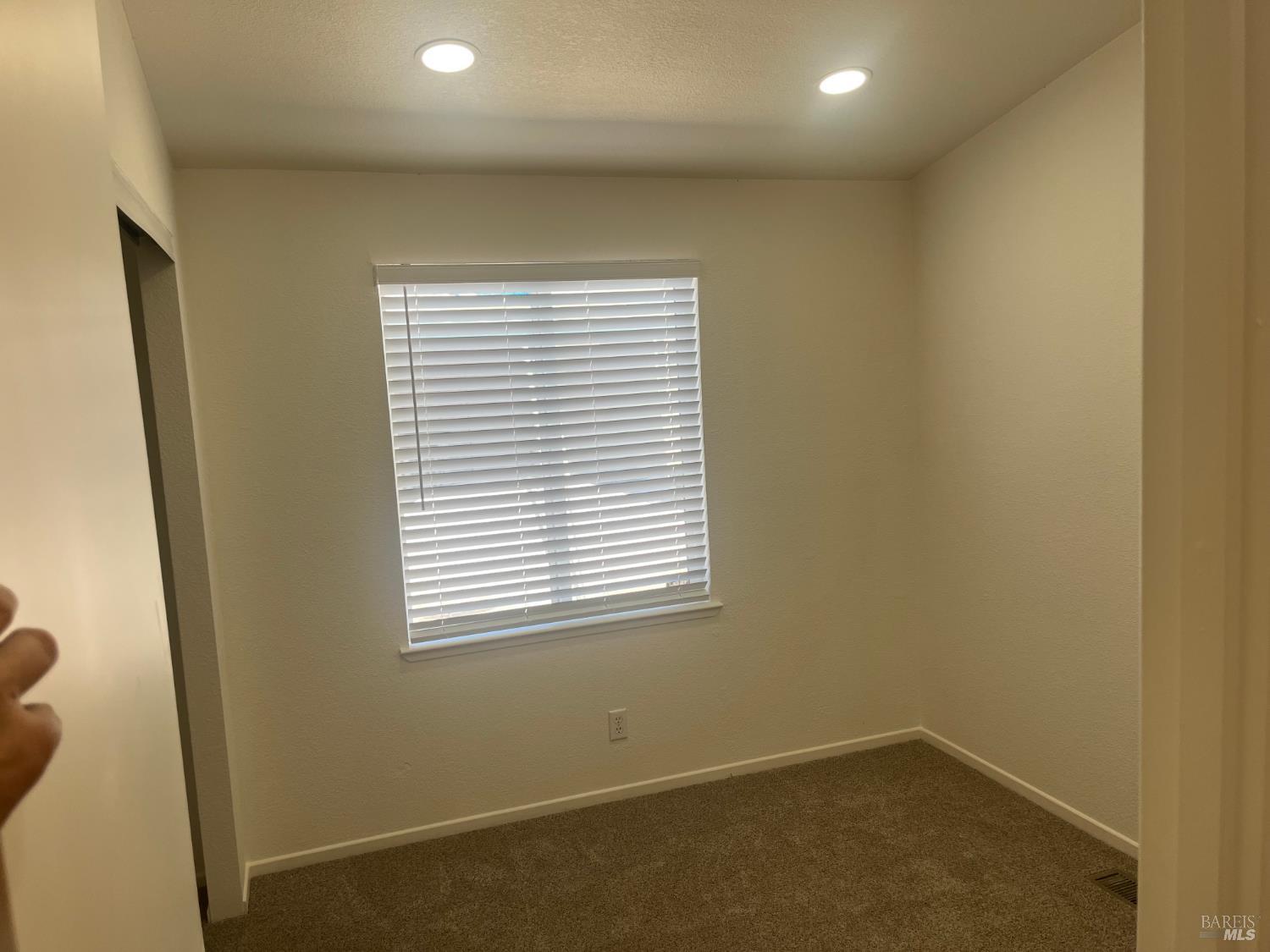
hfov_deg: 67.3
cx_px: 635
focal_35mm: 26
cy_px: 476
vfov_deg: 53.1
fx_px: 954
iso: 50
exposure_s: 1/286
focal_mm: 5.1
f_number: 1.6
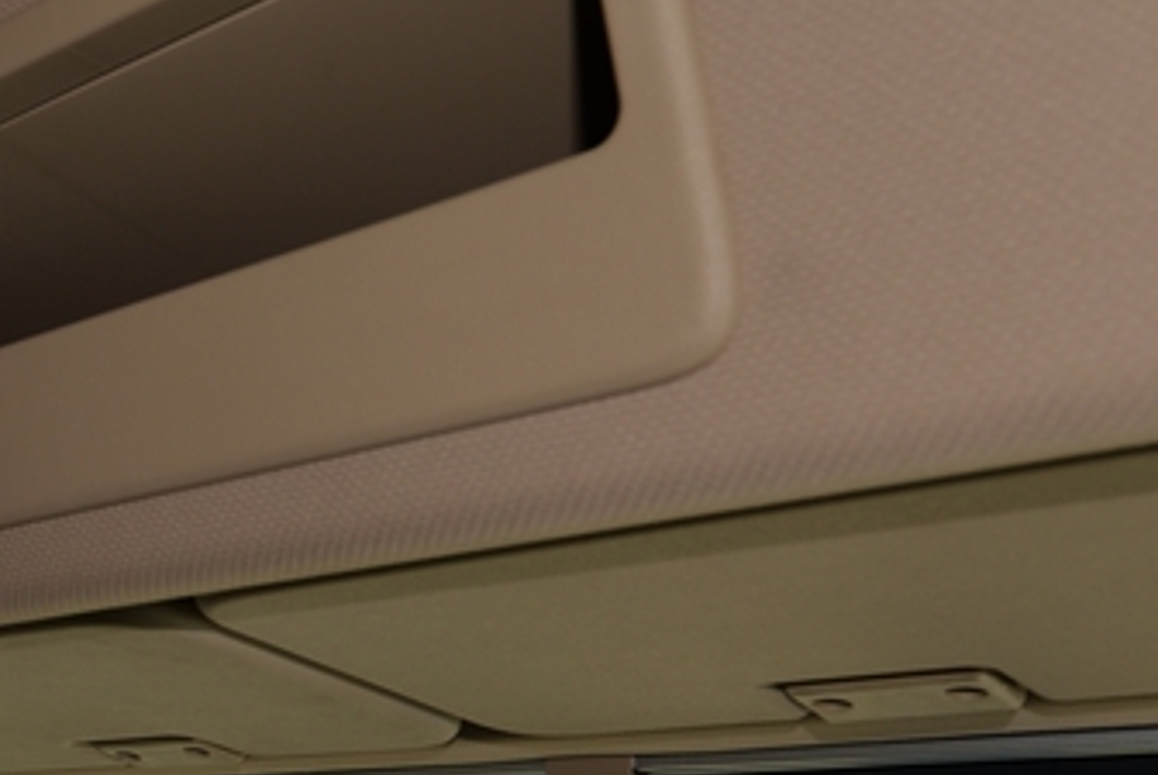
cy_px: 517
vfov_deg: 24.6
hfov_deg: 30.9
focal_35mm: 55
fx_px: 1771
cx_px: -214
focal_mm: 18
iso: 100
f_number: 5.6
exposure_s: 1/200
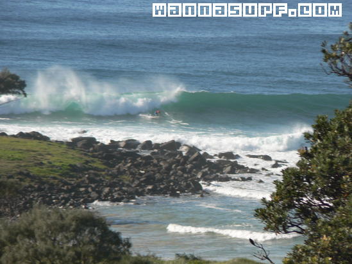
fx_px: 4394
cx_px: 176
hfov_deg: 4.6
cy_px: 132
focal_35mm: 432
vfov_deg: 3.4
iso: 80
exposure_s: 1/400
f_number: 5
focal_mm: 72
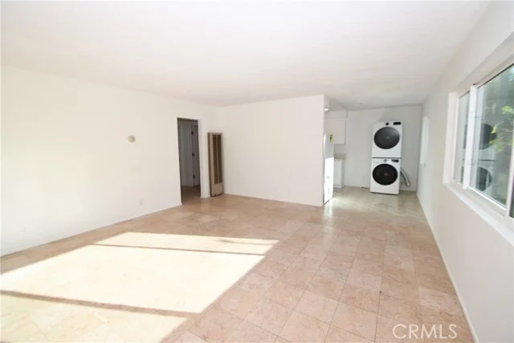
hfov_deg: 100.4
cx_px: 257
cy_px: 172
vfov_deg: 77.4
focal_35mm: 15
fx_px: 214
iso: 100
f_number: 5
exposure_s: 1/100
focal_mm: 10
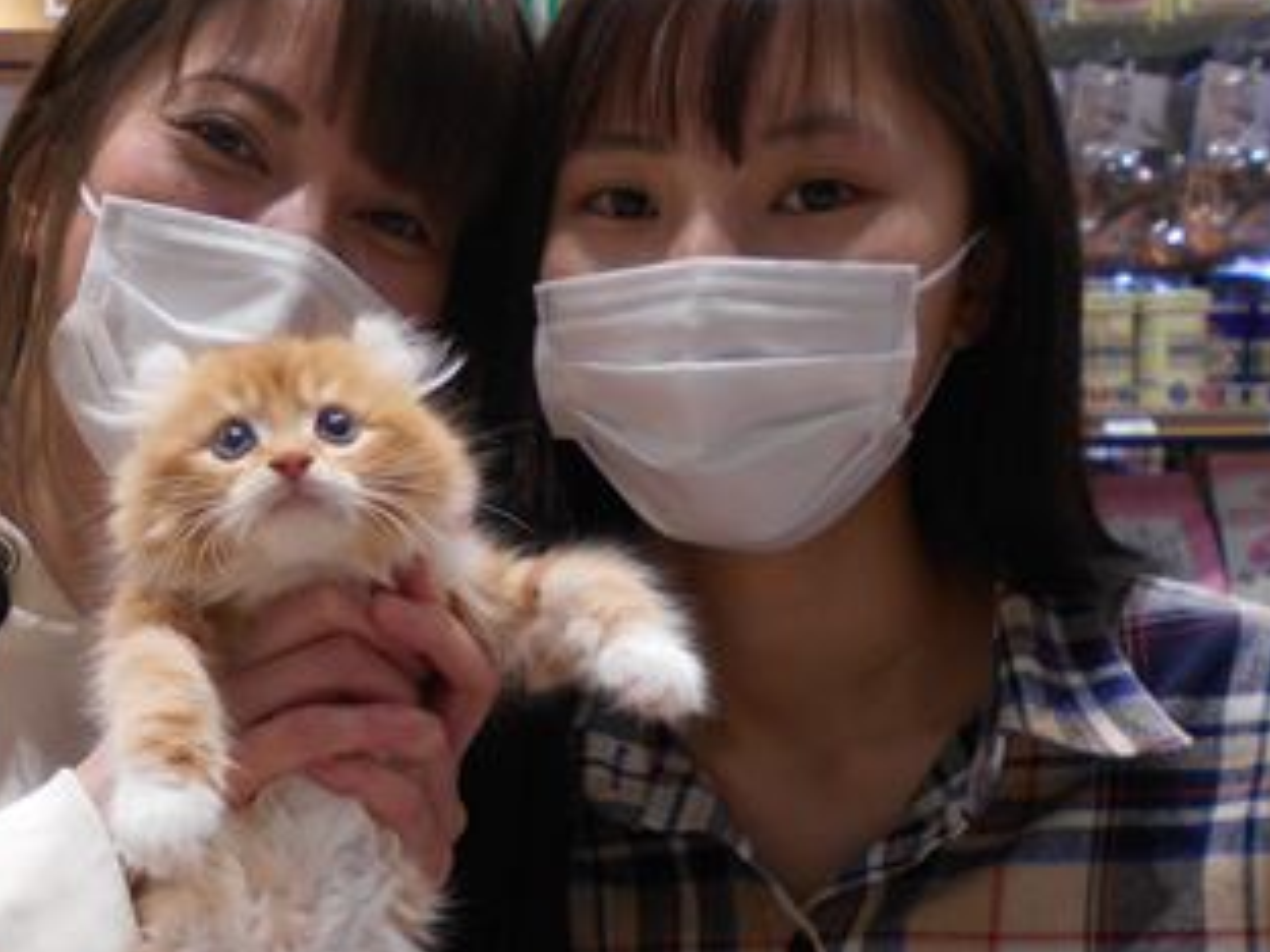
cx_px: 256
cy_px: 610
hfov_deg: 36.9
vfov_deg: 29.0
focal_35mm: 50
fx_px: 1834
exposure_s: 1/30
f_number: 3.2
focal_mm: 4.6
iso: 140
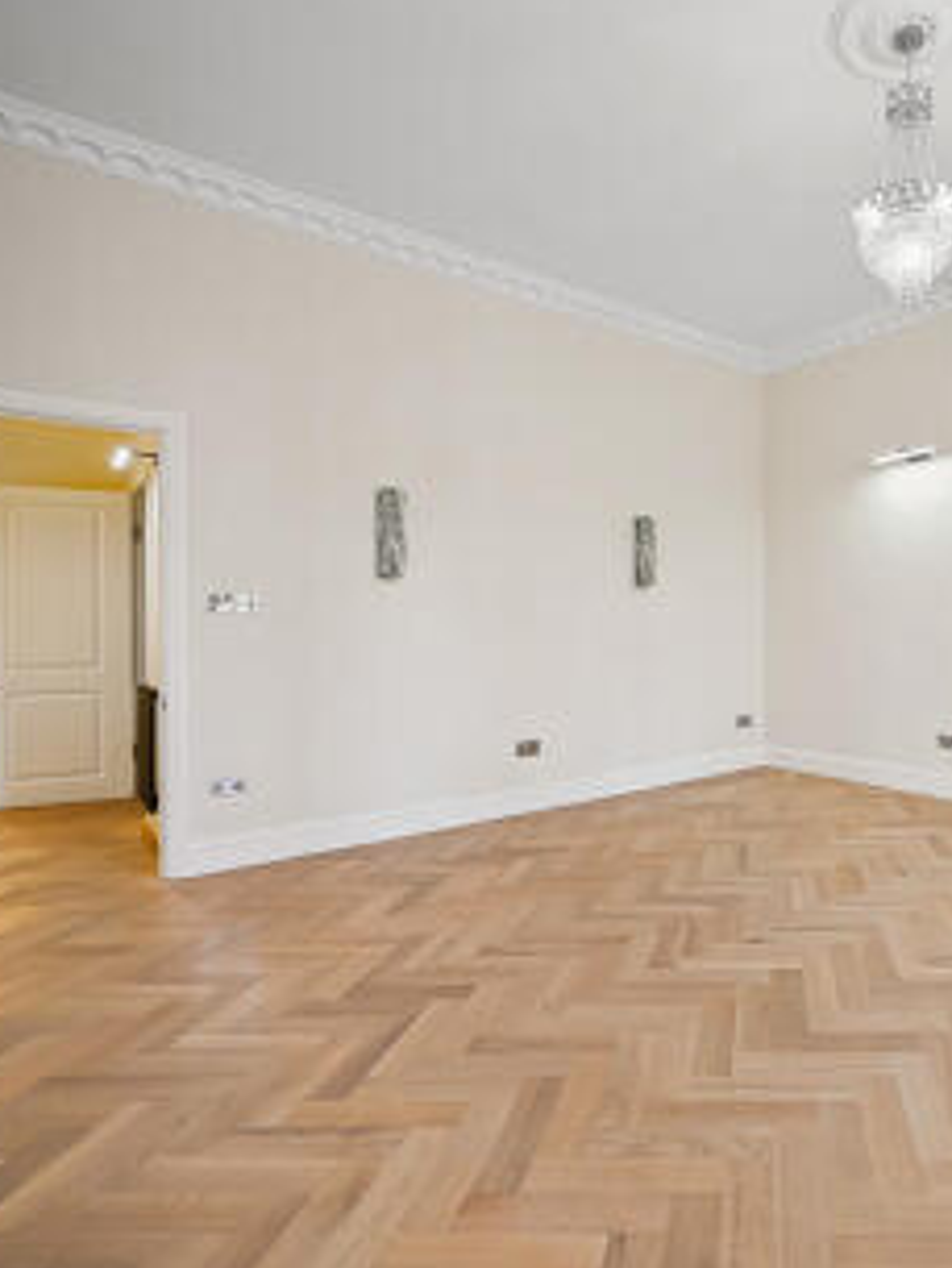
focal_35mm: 21
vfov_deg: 79.0
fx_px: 770
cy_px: 638
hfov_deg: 58.6
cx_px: 761
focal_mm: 14
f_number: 16
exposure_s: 1/2.5
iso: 200
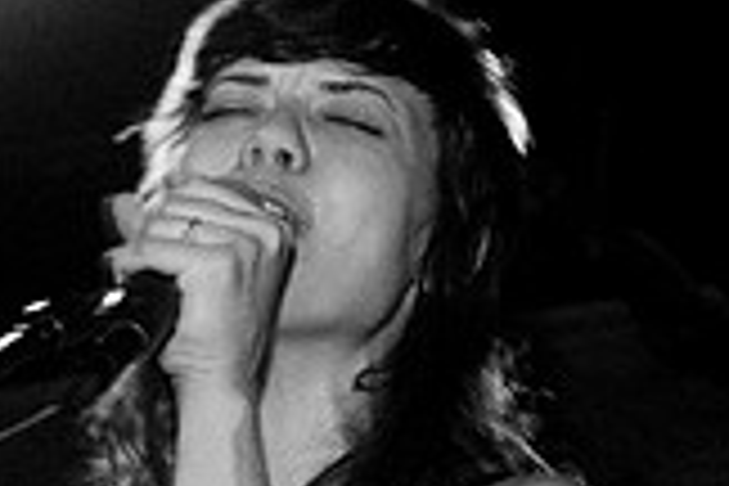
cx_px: 472
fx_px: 3802
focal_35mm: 188
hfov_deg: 10.9
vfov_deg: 7.2
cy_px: 698
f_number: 2.8
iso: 800
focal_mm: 35
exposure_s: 1/50
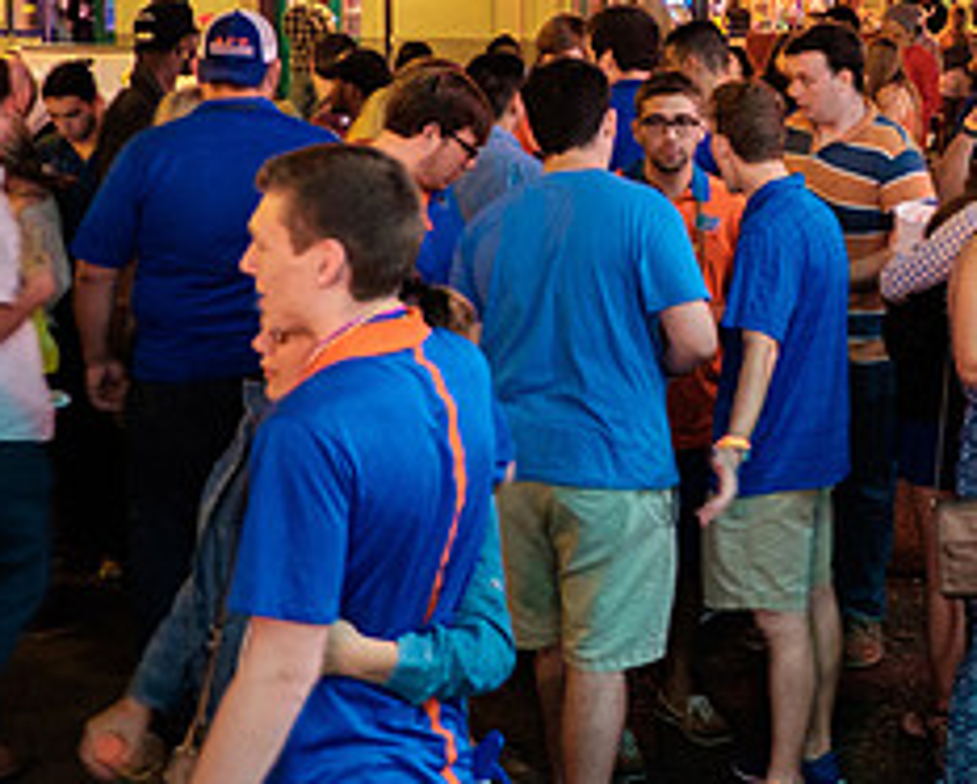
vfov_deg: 22.3
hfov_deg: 26.2
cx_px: 1057
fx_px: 1940
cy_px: 65
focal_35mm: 67
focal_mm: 18
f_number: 2.8
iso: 3200
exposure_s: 1/15
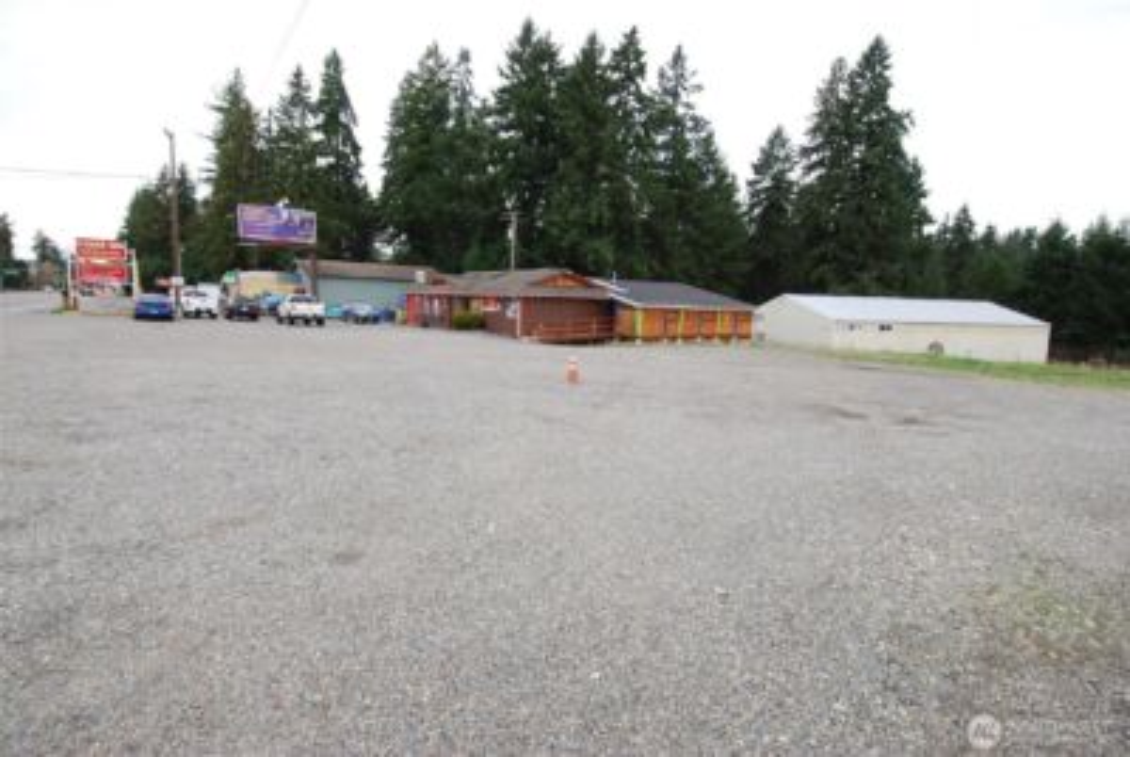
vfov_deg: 67.6
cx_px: 565
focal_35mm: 18
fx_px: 566
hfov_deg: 89.9
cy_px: 378
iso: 200
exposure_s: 1/125
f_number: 5.6
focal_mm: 12
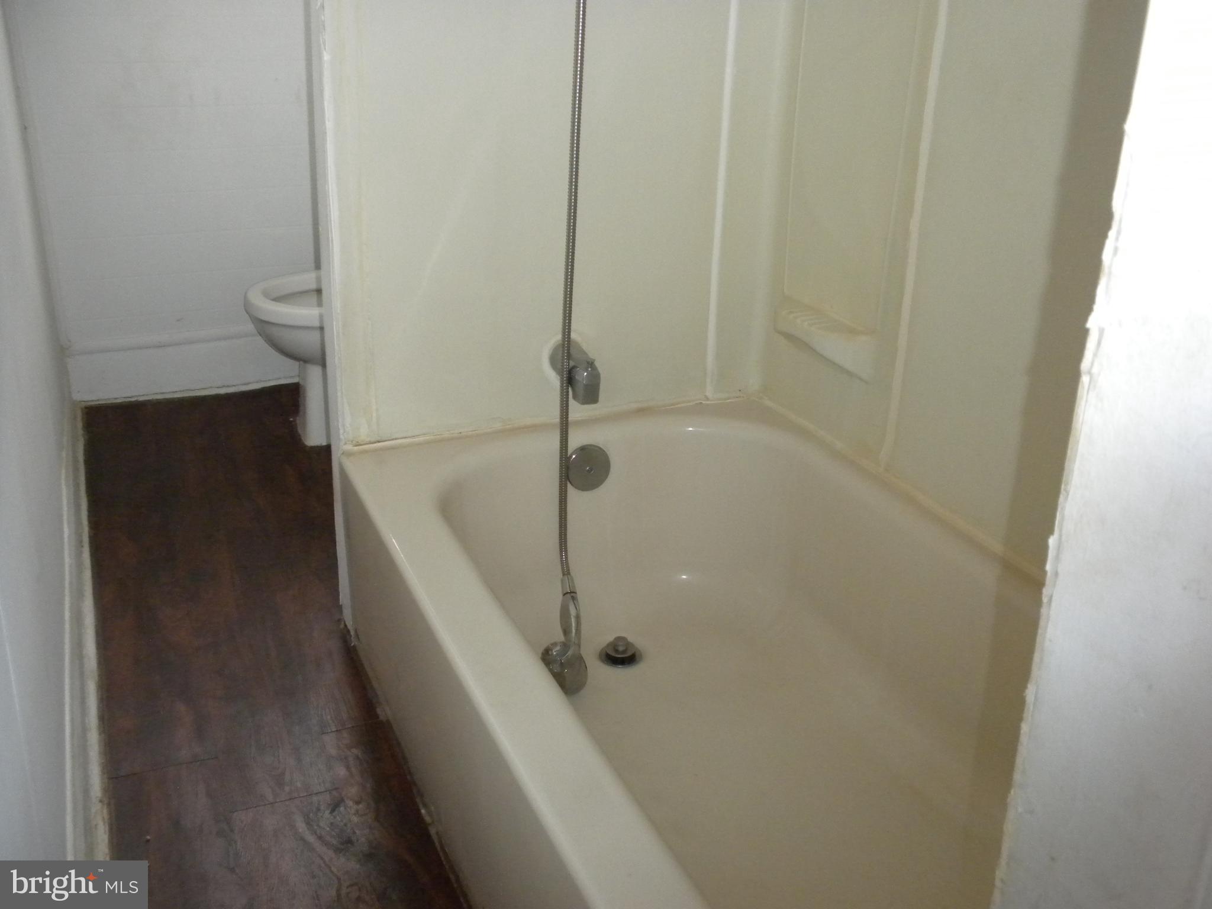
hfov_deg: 50.1
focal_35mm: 37
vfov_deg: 38.7
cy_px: 454
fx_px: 1295
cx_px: 606
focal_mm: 6.6
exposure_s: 1/30
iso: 400
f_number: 3.5
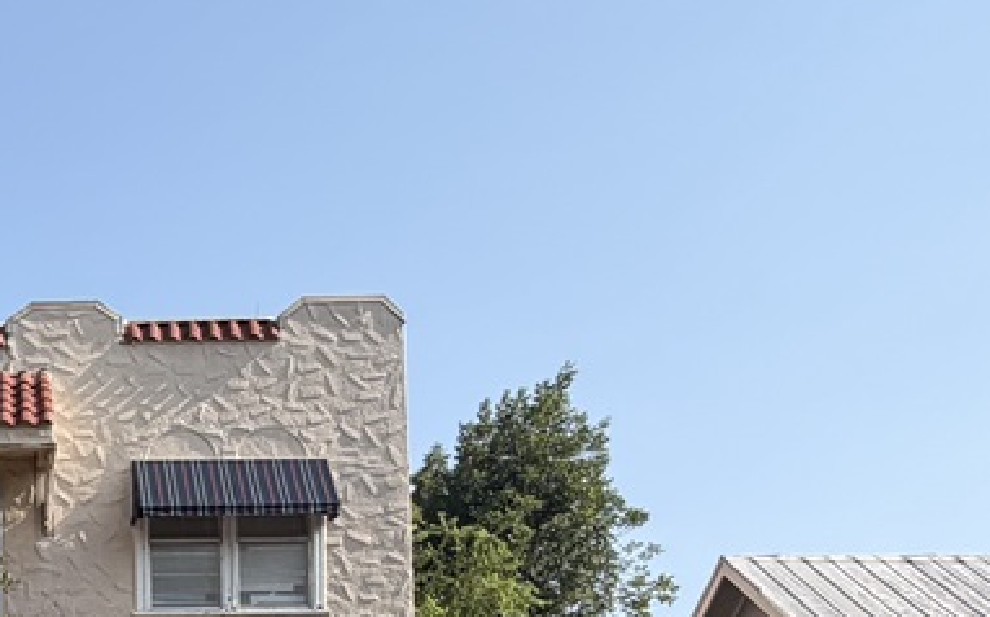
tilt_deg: +2.0
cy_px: 822
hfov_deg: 32.4
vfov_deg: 20.8
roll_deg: +1.2
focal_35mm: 56
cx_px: -70
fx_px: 1510
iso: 25
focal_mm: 2.22
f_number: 2.2
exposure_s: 1/770
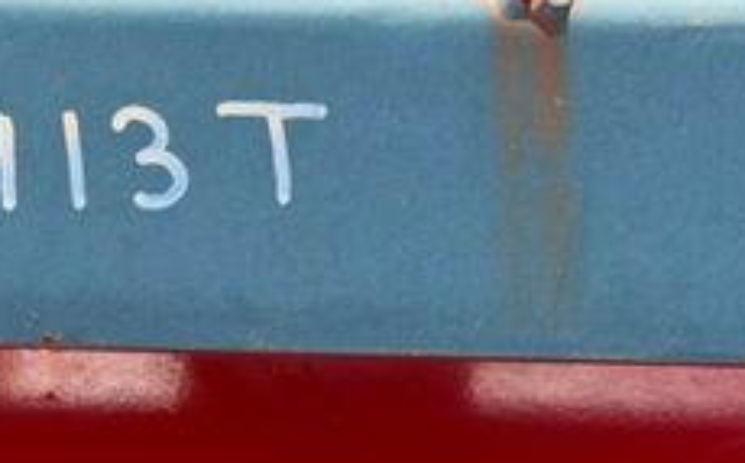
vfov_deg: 9.8
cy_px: 282
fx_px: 2696
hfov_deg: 15.4
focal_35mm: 133
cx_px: 0
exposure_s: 1/2762
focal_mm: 6.76
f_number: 1.78
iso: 100
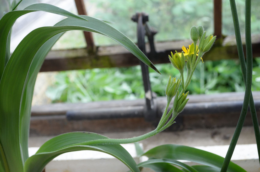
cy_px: 86
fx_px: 411
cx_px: 130
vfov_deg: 23.7
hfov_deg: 35.1
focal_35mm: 57
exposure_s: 1/160
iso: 1250
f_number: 5
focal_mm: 38
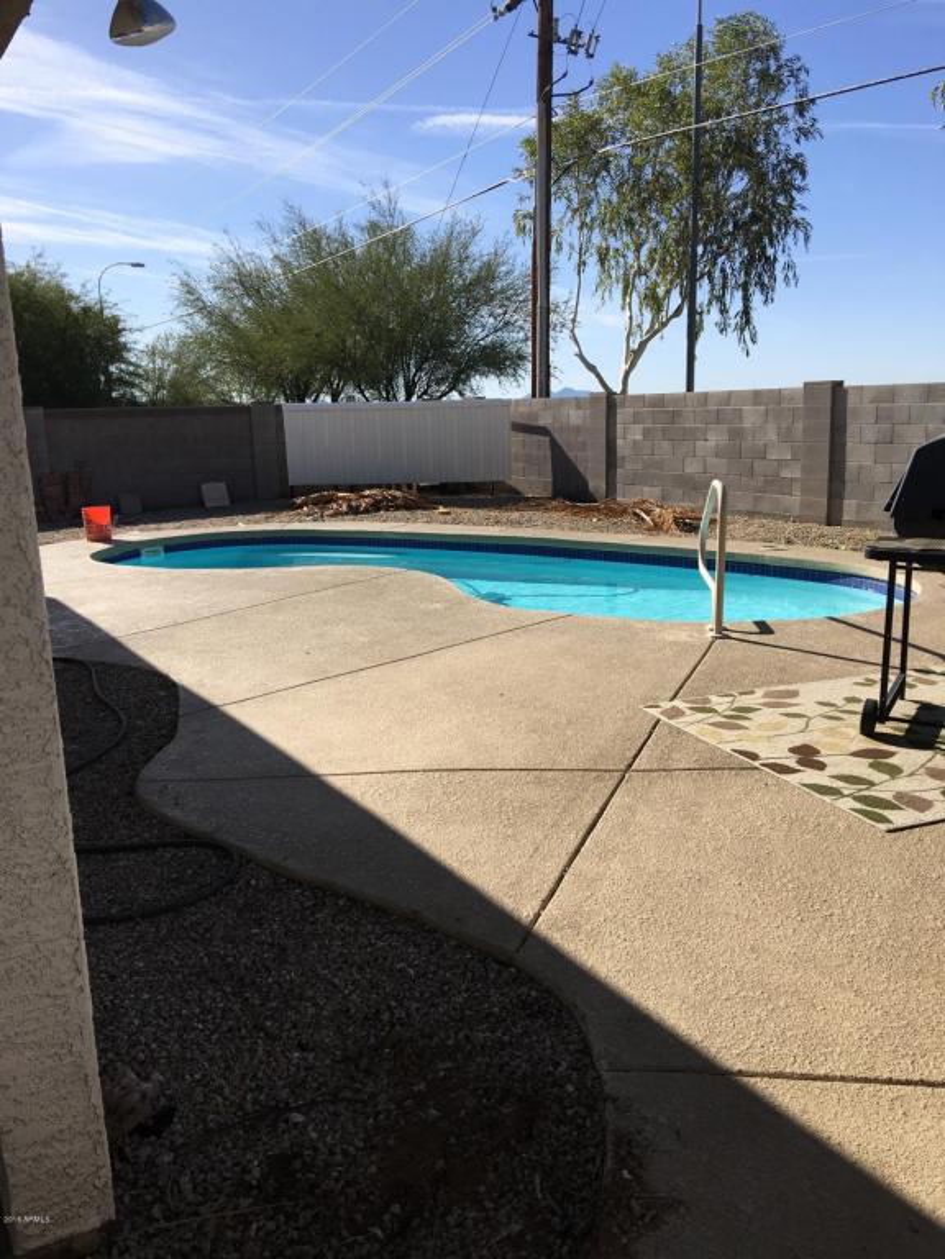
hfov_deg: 48.2
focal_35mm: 29
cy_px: 630
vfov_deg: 61.7
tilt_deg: -10.4
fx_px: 1056
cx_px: 472
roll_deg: +1.8
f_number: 2.2
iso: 25
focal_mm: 4.15
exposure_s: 1/1832
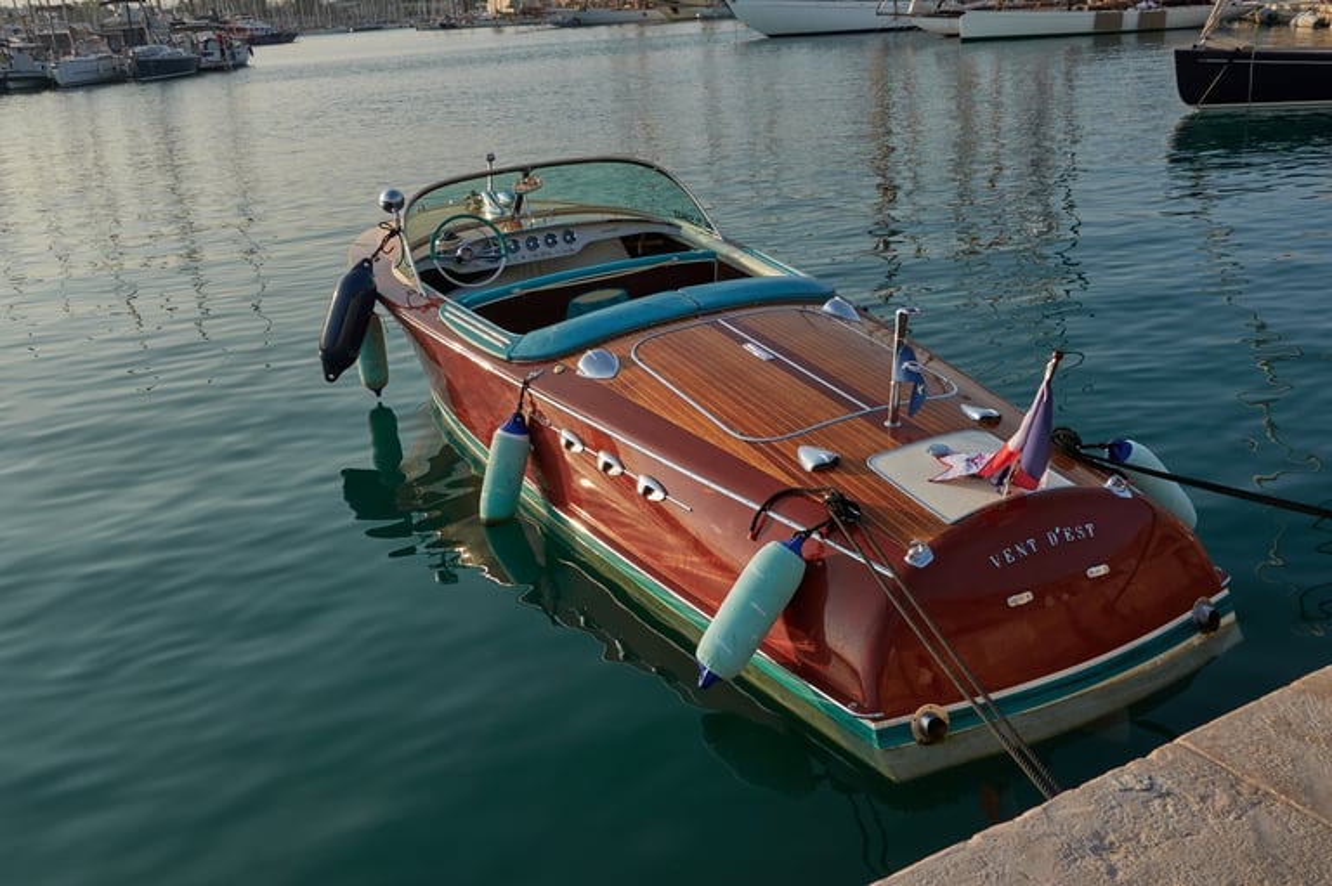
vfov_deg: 38.8
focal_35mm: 34
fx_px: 1257
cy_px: 443
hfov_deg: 55.8
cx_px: 666
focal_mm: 12.51
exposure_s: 1/200
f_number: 5
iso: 100
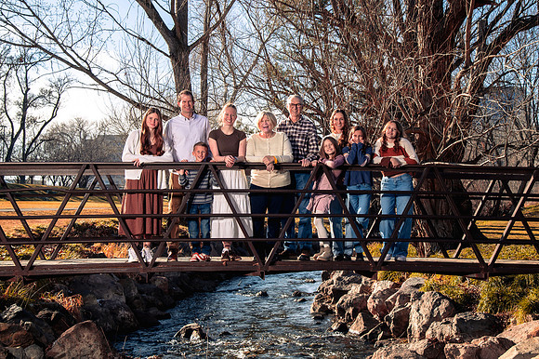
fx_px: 809
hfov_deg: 36.8
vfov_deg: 25.0
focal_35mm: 54
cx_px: 294
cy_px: 153
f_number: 9
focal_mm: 46
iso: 200
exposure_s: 1/250
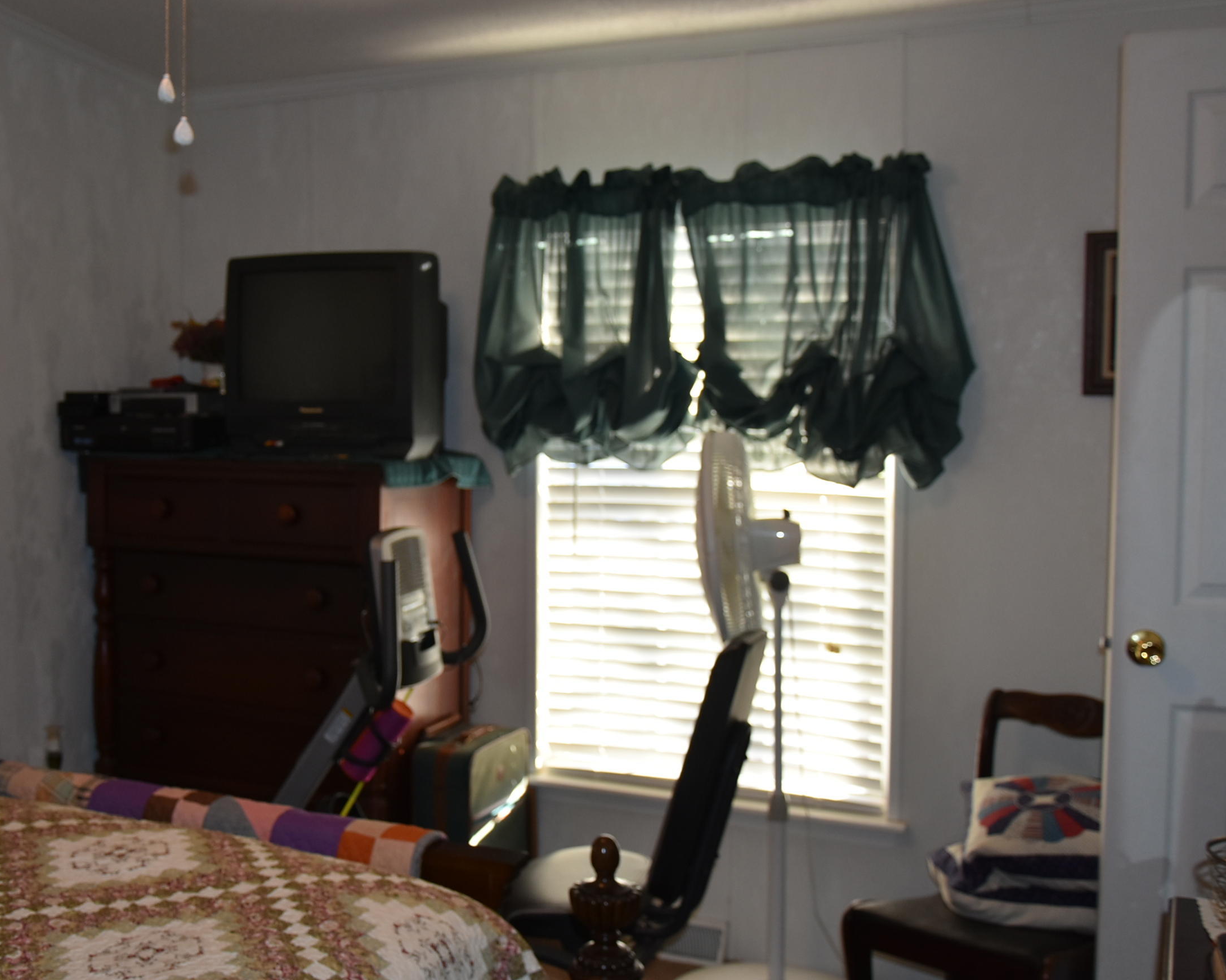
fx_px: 1475
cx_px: 433
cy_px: 467
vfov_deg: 36.8
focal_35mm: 41
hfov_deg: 44.6
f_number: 3.8
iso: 400
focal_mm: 21
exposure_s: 1/60
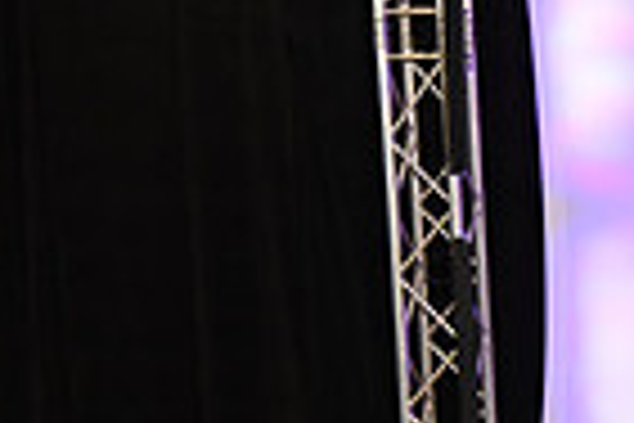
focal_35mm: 198
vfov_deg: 6.9
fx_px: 3487
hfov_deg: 9.7
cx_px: 1237
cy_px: 583
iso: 2500
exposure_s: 1/400
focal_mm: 48
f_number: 3.5
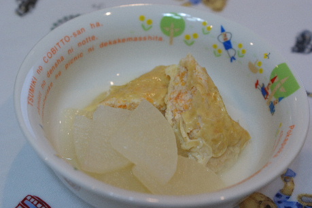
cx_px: 156
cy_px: 104
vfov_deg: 20.1
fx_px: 584
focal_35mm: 68
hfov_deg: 29.9
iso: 400
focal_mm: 45
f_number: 5.6
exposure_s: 1/30
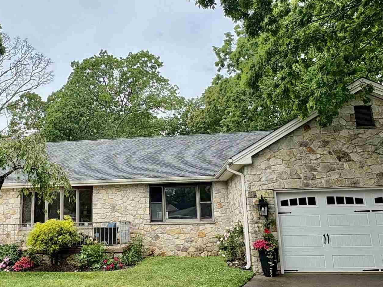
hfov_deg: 52.7
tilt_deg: +12.8
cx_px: 123
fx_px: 376
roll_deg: +0.6
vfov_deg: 41.8
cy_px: 145
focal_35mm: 34
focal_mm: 2.22
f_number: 2.2
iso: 40
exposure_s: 1/1256
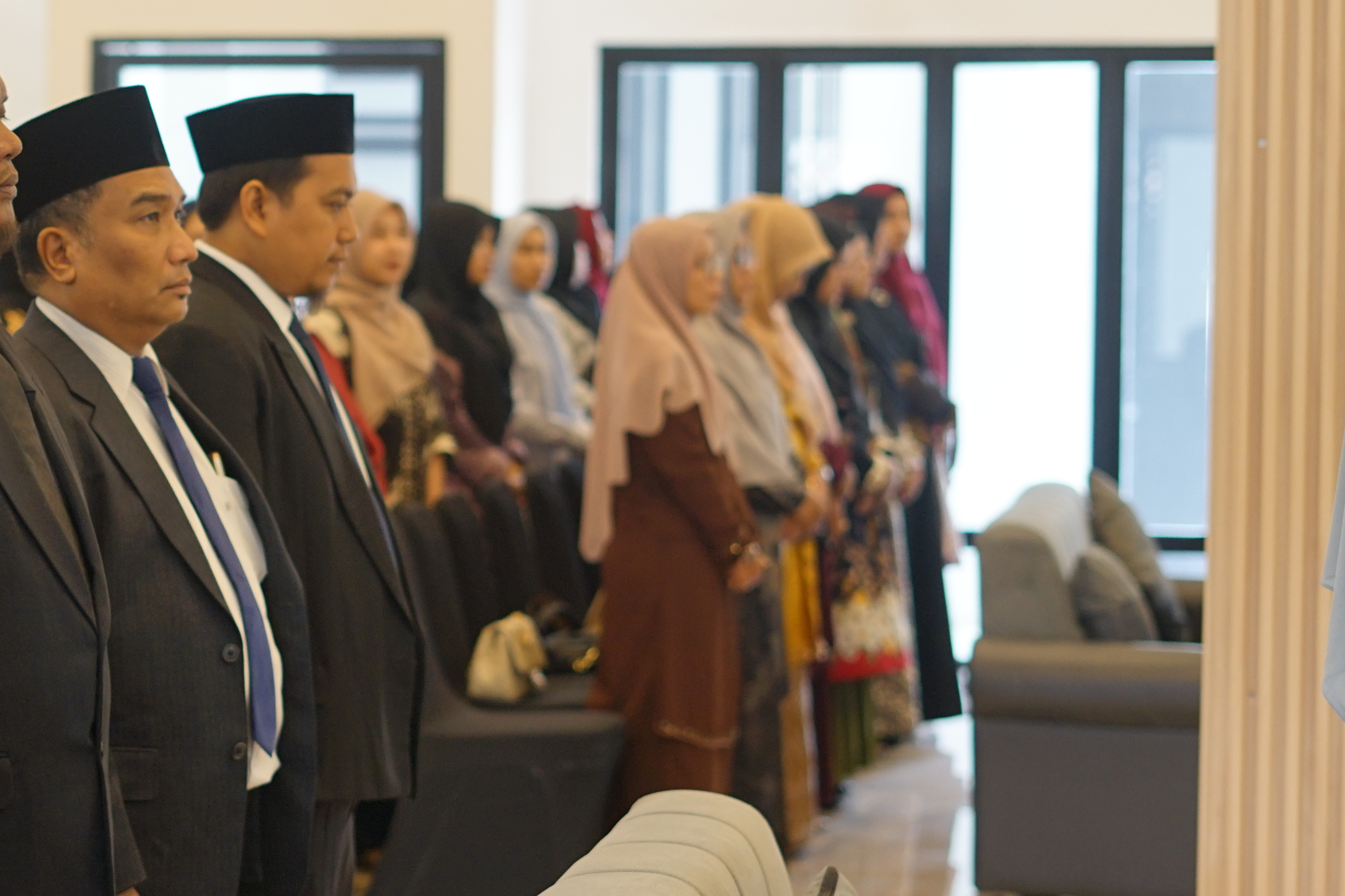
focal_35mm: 108
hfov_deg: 18.5
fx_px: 4035
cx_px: 65
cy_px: 361
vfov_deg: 12.7
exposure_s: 1/80
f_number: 2.5
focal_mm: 50
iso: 400
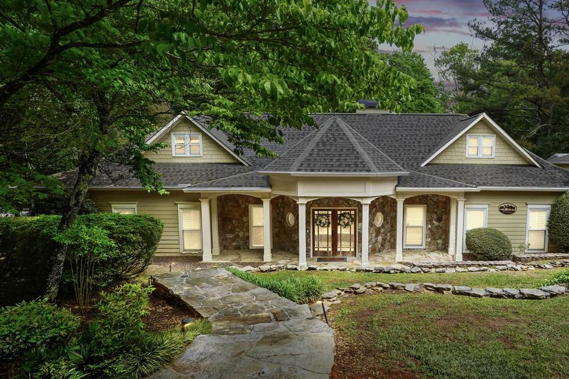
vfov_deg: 59.5
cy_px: 194
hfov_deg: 79.7
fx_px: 332
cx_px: 356
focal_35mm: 21
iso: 100
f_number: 7.1
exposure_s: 1/100
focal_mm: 10
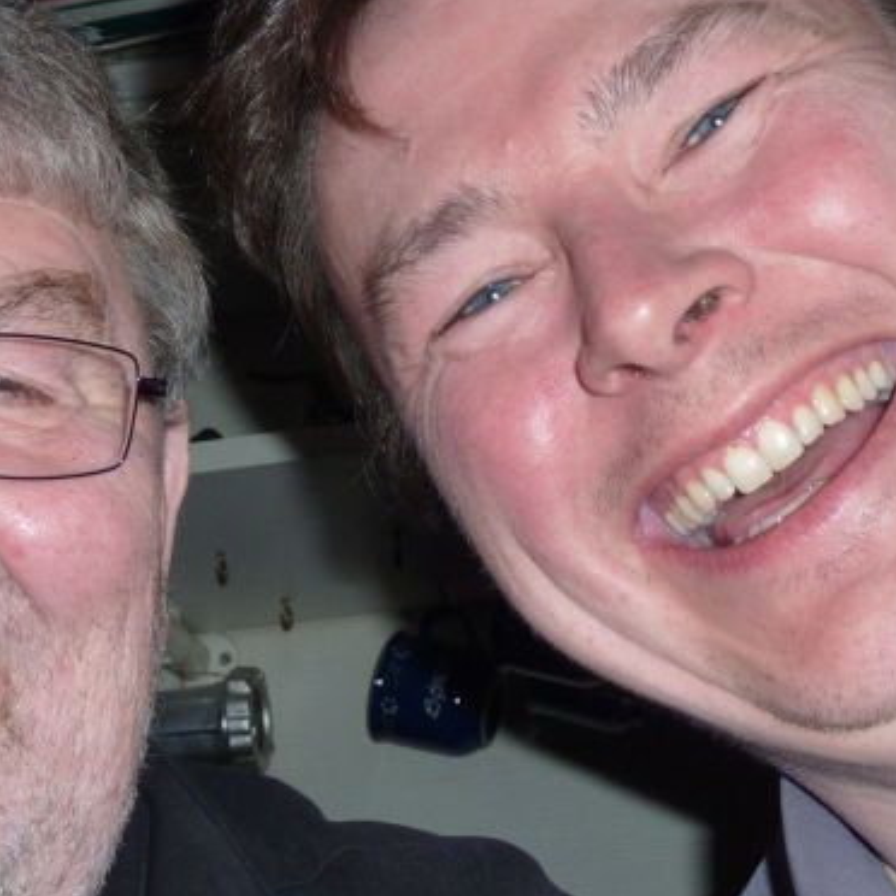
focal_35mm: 76
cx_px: 458
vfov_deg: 22.7
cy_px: 313
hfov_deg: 22.8
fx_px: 2226
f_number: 3.6
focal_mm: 6.5
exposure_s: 1/125
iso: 100
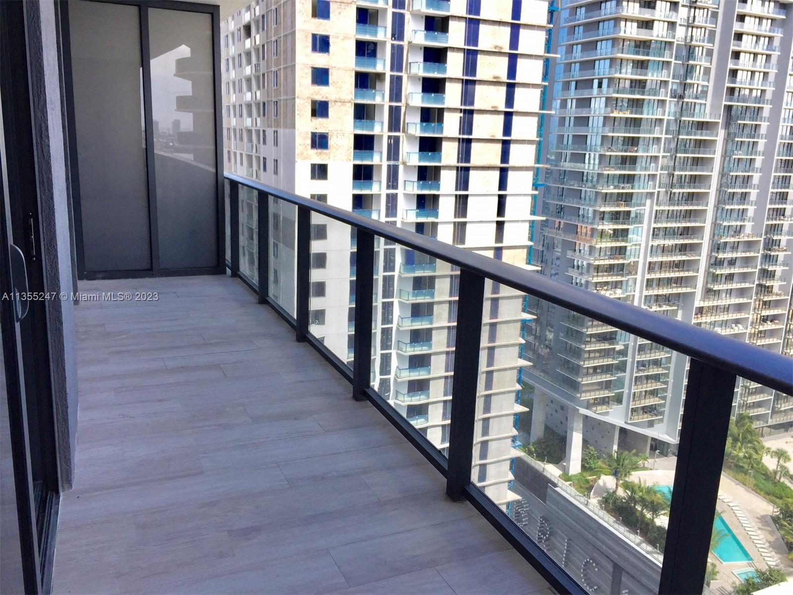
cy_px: 298
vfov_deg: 48.2
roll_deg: -3.6
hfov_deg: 61.7
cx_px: 396
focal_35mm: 29
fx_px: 664
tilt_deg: -13.1
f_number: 2.2
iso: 32
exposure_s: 1/416
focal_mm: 4.15
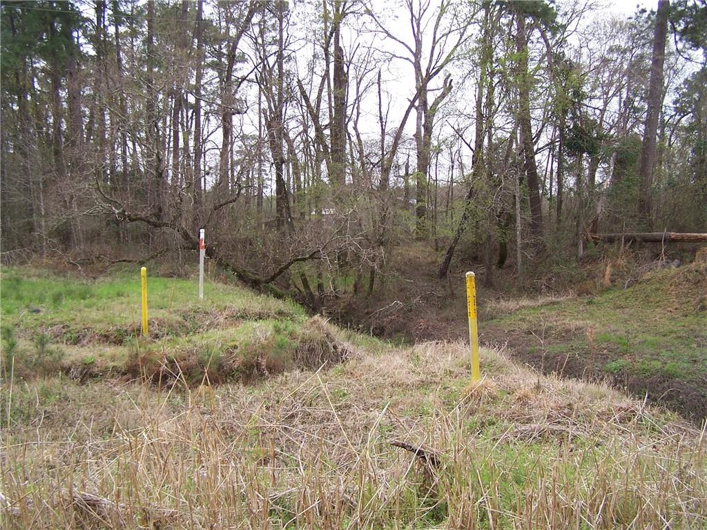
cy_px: 265
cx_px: 354
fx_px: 776
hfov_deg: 49.0
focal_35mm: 38
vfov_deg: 37.7
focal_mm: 6.3
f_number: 2.8
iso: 80
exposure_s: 1/180
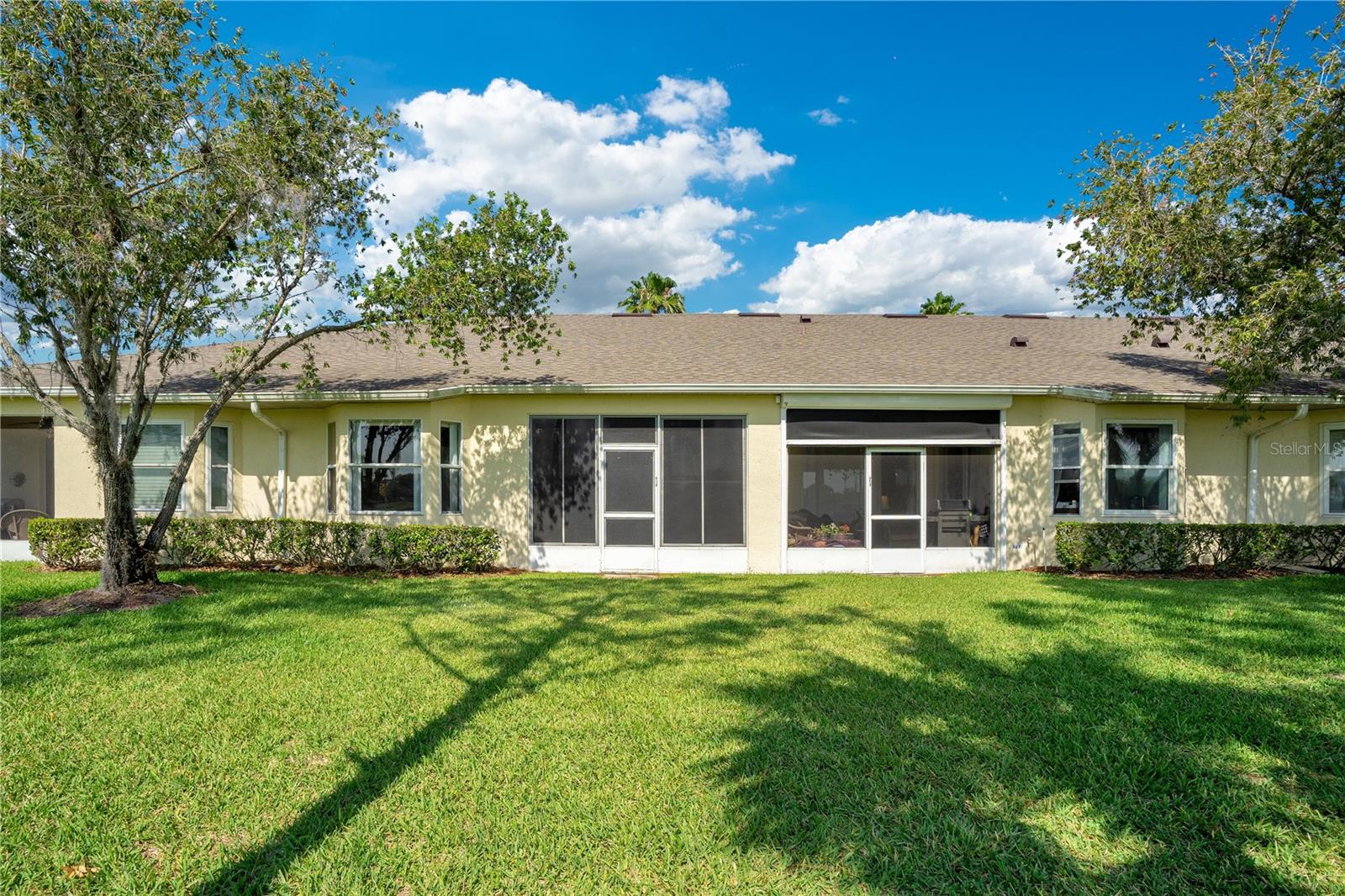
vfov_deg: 73.7
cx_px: 672
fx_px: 598
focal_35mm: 16
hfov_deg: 96.7
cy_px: 448
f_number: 11
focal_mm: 16
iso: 100
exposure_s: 1/320
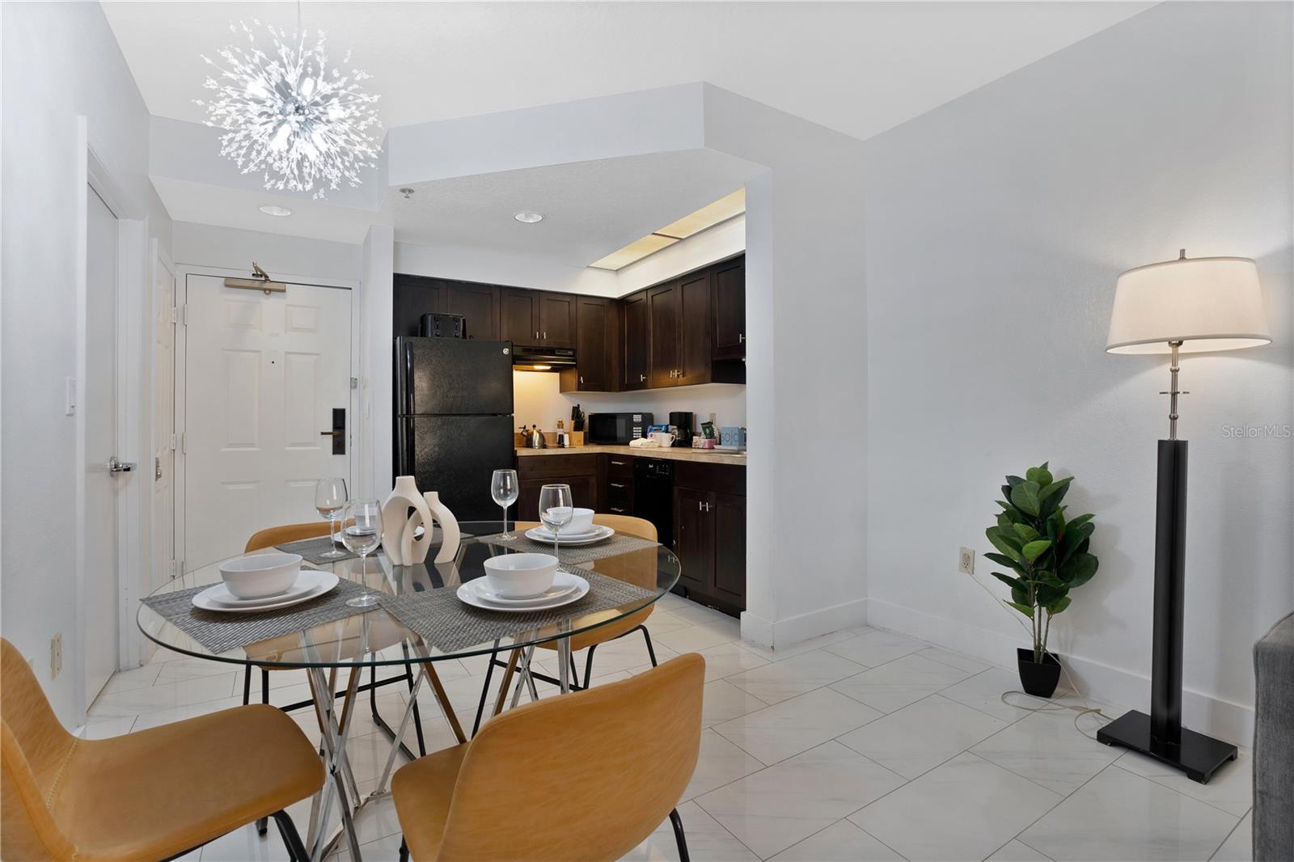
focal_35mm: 16
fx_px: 575
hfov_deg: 96.7
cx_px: 647
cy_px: 431
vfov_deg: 73.7
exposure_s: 1/2.5
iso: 400
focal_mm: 16
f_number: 8
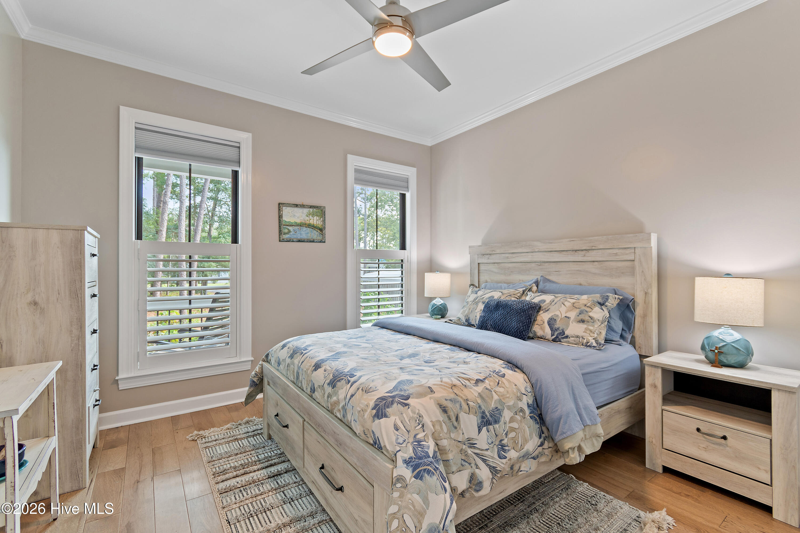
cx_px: 400
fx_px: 333
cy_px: 266
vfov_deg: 77.3
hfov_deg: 100.4
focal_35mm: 15
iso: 100
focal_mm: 10
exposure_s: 1/2.5
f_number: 4.5
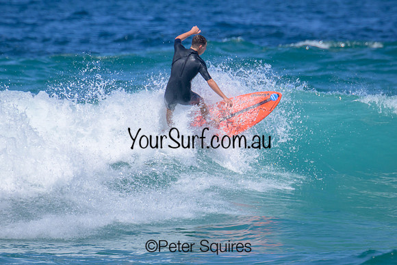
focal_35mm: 1088
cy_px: 134
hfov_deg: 1.9
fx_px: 12001
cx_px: 270
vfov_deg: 1.3
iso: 720
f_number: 11
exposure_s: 1/2000
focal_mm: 800
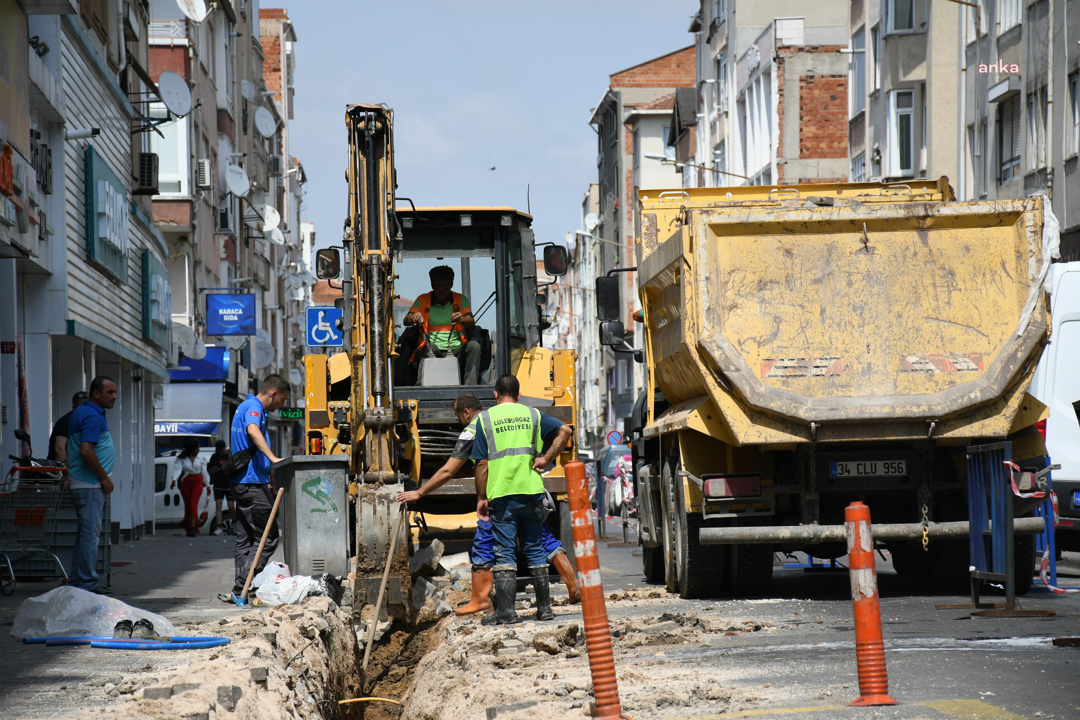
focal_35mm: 150
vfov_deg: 9.1
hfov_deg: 13.7
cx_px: 540
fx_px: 4500
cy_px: 360
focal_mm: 100
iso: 320
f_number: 5.6
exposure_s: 1/2000
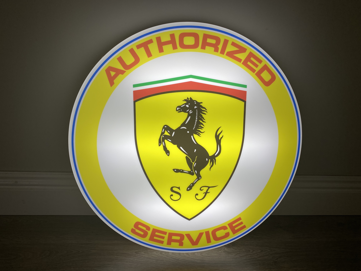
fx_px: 271
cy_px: 136
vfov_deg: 53.1
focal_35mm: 26
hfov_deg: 67.3
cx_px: 180
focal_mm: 4.25
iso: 32
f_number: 1.8
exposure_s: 1/118
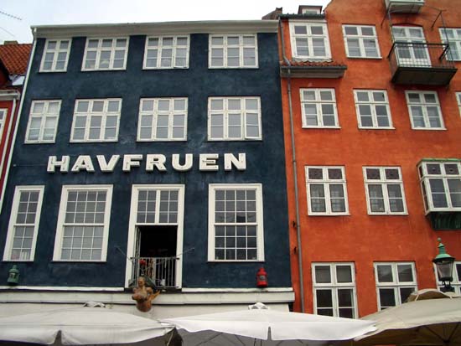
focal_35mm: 35
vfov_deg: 40.7
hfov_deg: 52.6
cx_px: 230
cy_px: 173
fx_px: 466
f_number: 4.3
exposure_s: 1/500
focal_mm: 5.8
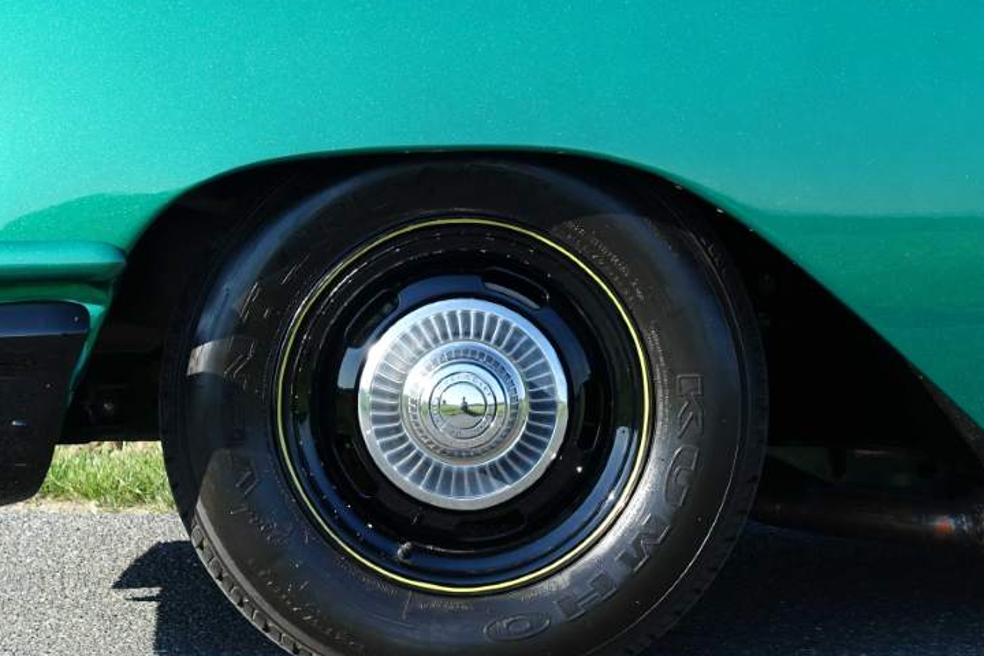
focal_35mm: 80
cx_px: 474
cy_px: 273
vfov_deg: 17.1
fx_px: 2186
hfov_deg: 25.4
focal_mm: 18.3
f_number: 4
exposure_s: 1/320
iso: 125
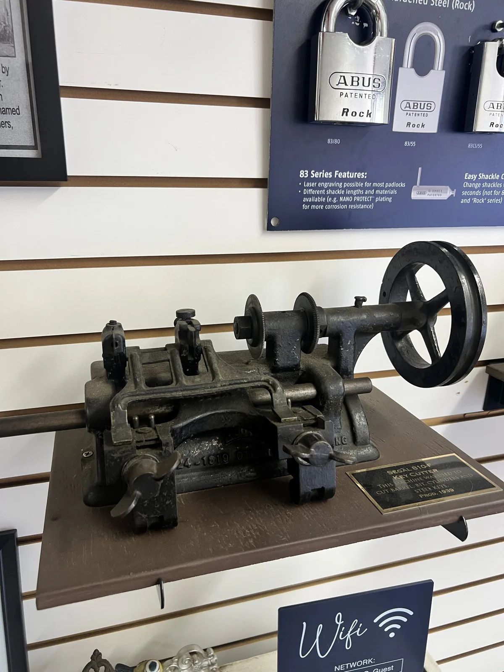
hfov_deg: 53.1
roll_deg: +0.2
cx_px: 252
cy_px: 336
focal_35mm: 26
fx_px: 505
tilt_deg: -17.1
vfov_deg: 67.3
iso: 100
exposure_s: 1/60
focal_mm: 5.7
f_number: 1.5
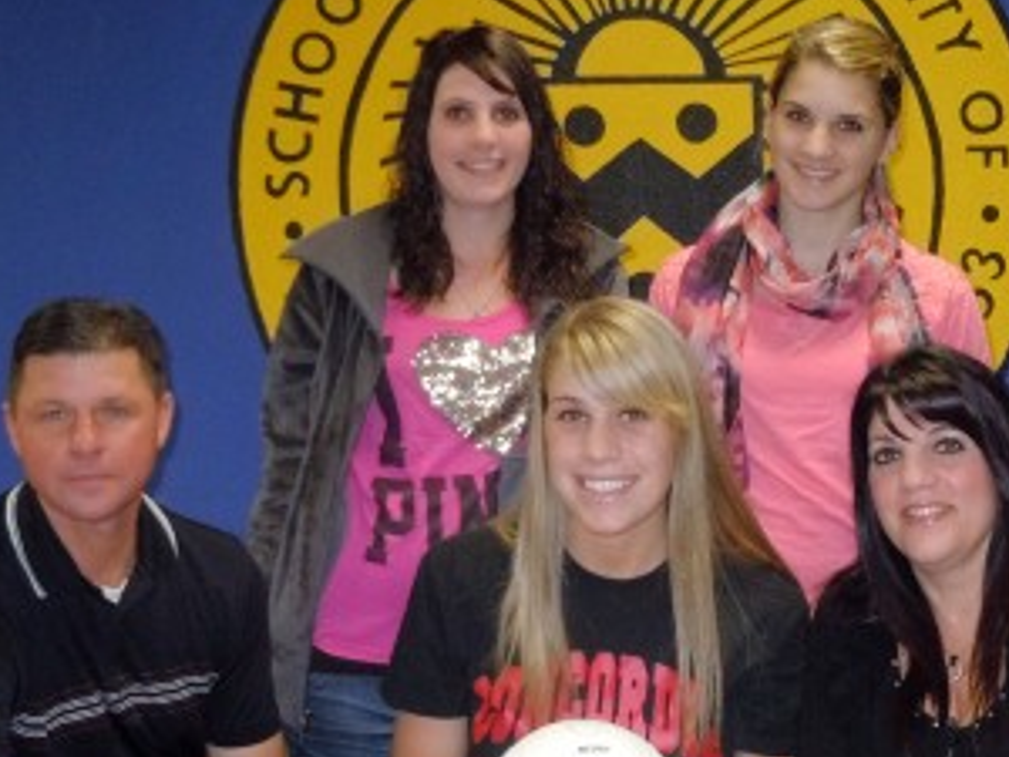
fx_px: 1749
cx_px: 555
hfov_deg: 32.2
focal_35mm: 60
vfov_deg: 24.3
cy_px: 498
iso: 500
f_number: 4.6
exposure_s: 1/30
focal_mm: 8.1
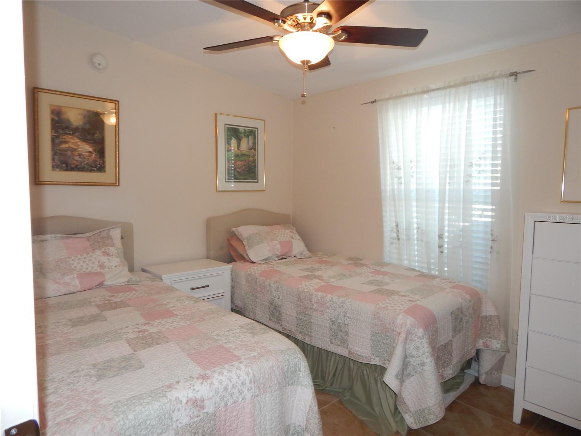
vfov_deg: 61.1
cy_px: 218
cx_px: 290
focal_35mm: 22
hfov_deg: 76.4
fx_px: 369
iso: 140
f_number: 3
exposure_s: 1/30
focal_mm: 4
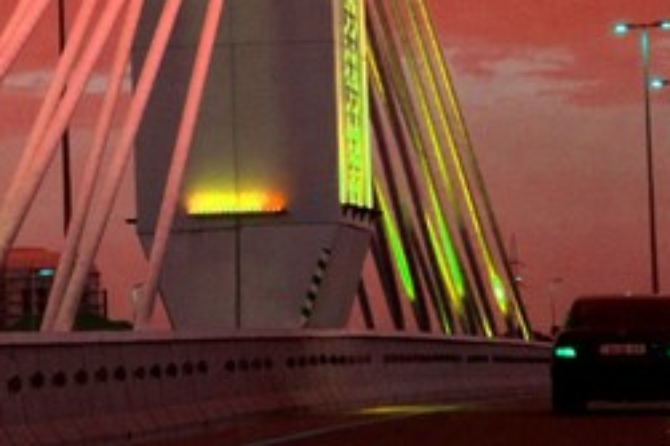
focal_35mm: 269
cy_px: -292
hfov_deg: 7.7
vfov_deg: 5.0
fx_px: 5003
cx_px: 152
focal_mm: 75
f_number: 2.8
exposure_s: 1/125
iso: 1600
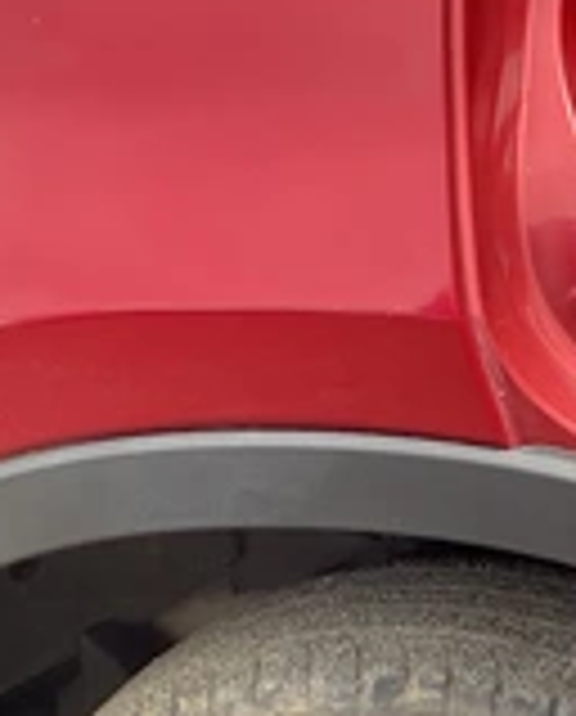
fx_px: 1507
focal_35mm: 71
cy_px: 149
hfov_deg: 19.4
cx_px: 819
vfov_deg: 26.2
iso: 25
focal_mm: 3
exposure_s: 1/289
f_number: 1.8
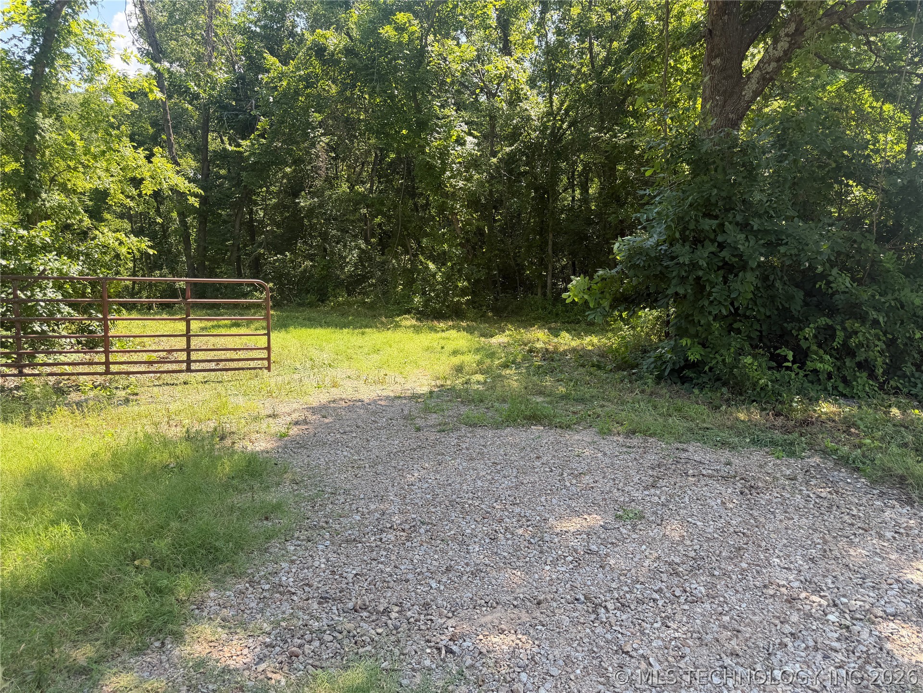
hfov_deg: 71.6
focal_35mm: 24
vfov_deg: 56.8
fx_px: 640
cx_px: 462
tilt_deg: -8.4
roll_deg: +0.1
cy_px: 346
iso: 80
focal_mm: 6.76
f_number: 1.78
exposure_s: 1/580
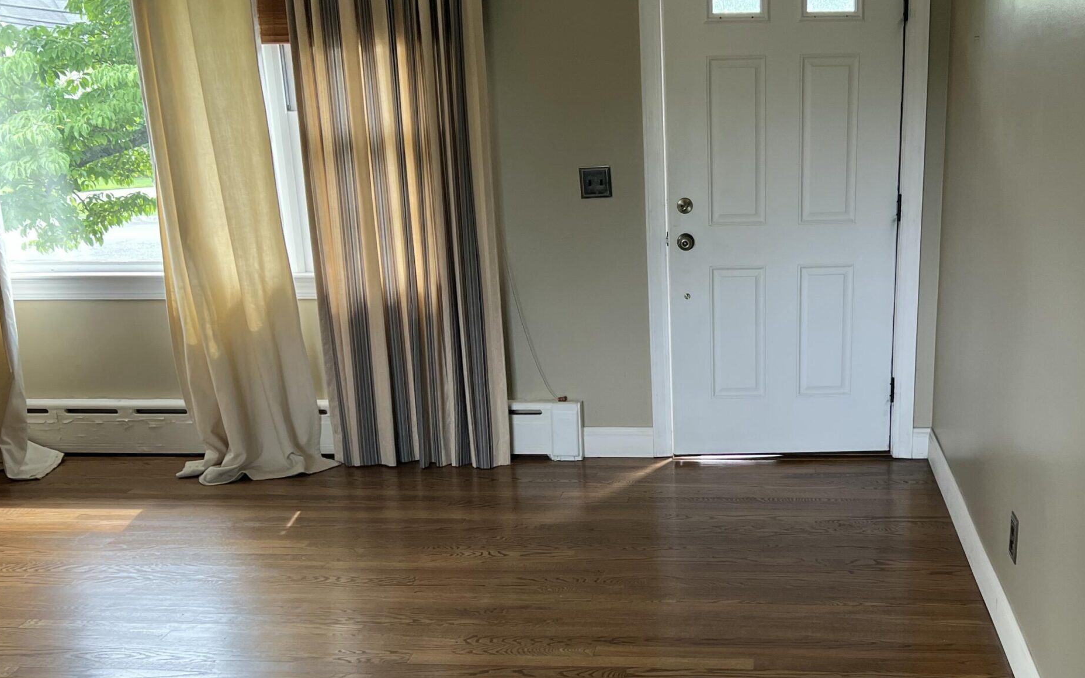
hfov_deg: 50.9
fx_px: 1123
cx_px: 694
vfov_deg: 33.4
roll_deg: +0.2
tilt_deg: -15.6
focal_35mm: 38
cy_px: 430
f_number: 1.5
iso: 100
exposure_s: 1/121
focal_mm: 5.7
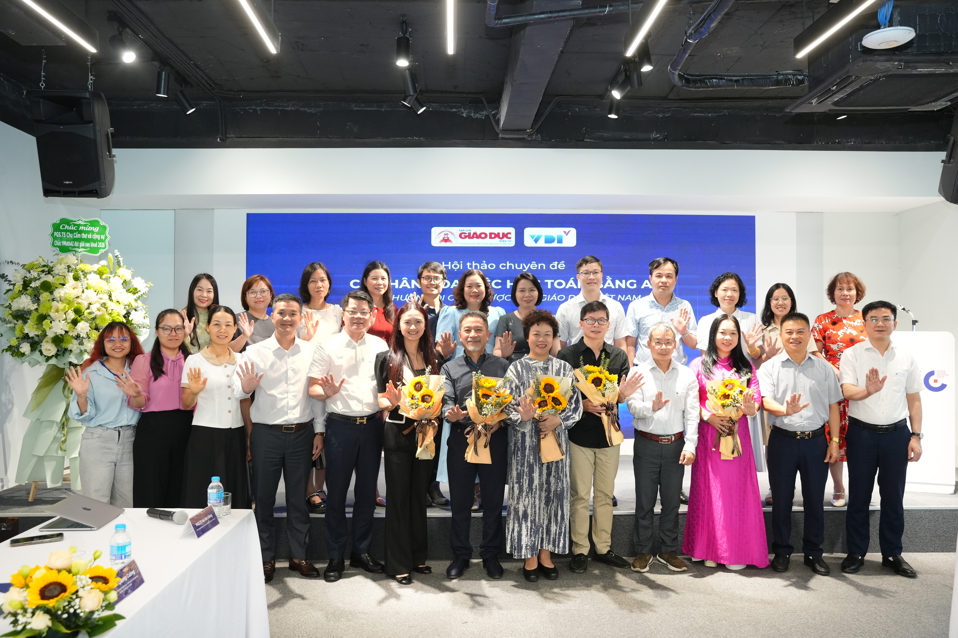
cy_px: 319
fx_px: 825
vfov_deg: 42.3
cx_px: 479
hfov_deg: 60.3
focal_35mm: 31
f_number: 4
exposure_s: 1/100
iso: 2000
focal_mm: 31
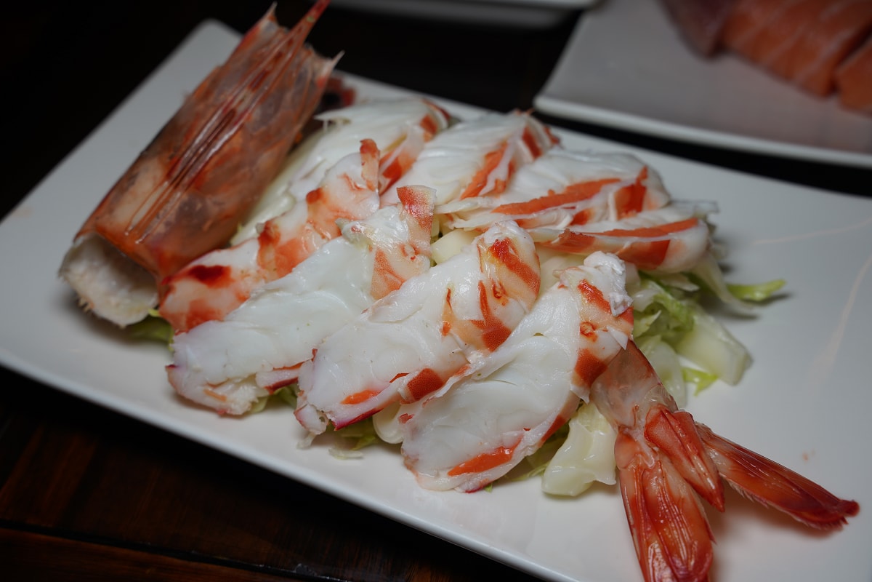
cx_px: 436
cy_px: 291
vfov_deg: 30.5
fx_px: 1066
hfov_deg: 44.5
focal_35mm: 44
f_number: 6.3
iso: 100
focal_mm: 44
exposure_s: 1/160
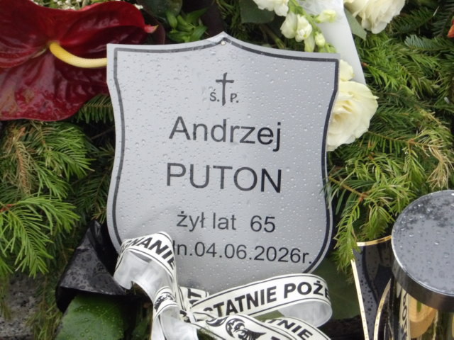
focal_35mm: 108
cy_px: 170
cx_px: 227
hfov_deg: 18.2
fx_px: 1416
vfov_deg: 13.7
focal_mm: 19.6
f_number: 23.2
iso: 1248
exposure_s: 1/60
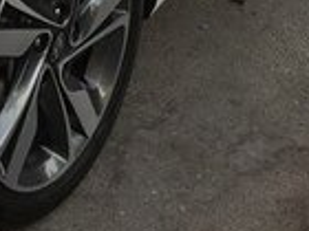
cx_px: -137
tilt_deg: -16.7
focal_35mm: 137
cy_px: -270
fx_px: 1223
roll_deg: +2.6
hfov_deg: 13.6
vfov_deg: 9.9
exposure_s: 1/284
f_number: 2.2
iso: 32
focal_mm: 4.15
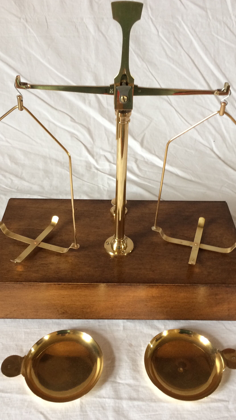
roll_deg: -0.8
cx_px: 122
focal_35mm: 35
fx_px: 389
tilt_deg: -40.8
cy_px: 220
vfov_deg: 56.6
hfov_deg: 33.7
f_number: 2.2
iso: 125
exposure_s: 1/33
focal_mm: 4.15
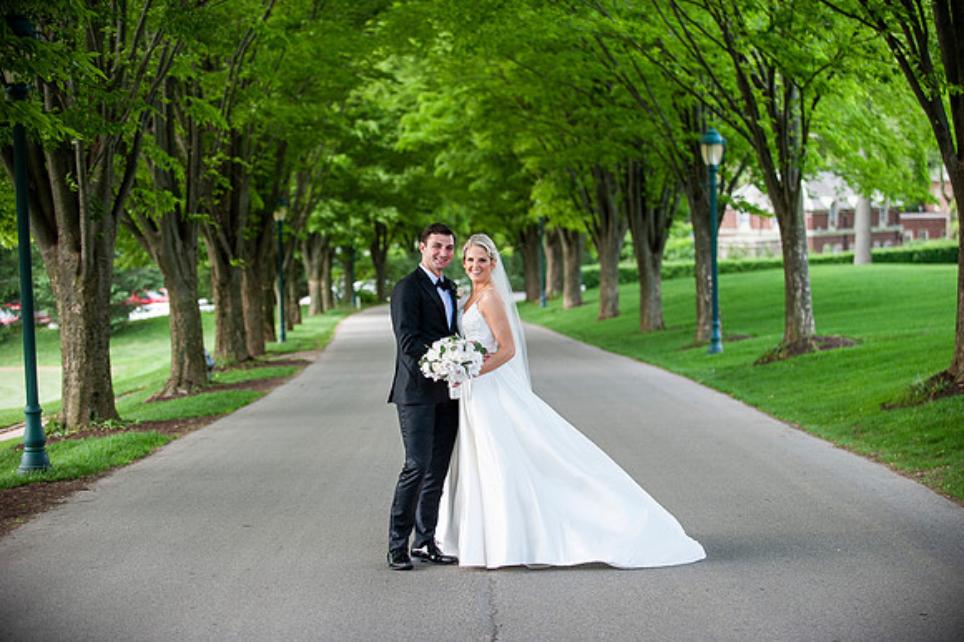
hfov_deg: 24.8
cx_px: 482
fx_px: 2194
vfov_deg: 16.6
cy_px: 321
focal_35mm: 82
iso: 640
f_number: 2.8
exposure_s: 1/1000
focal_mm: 82
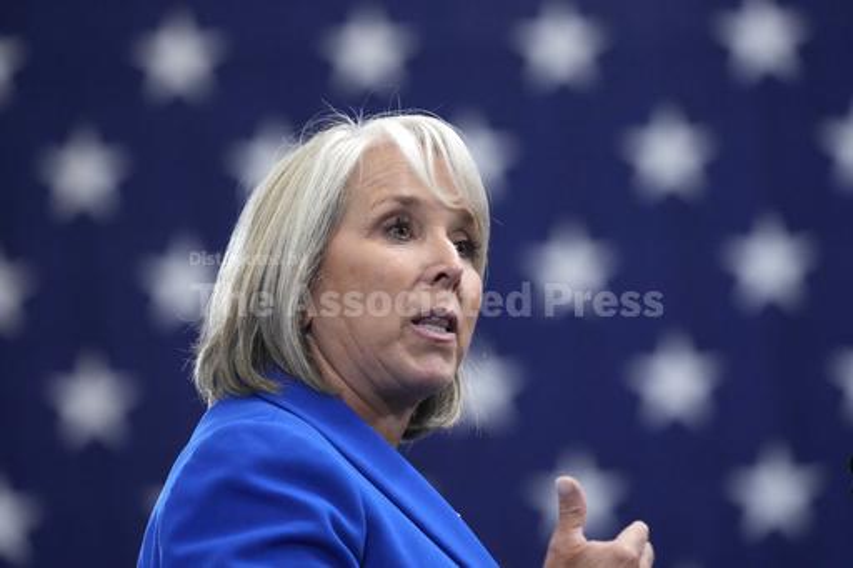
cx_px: 426
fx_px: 5850
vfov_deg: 5.6
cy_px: 284
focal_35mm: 247
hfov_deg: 8.3
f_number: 5.6
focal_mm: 247
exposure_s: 1/500
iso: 8000
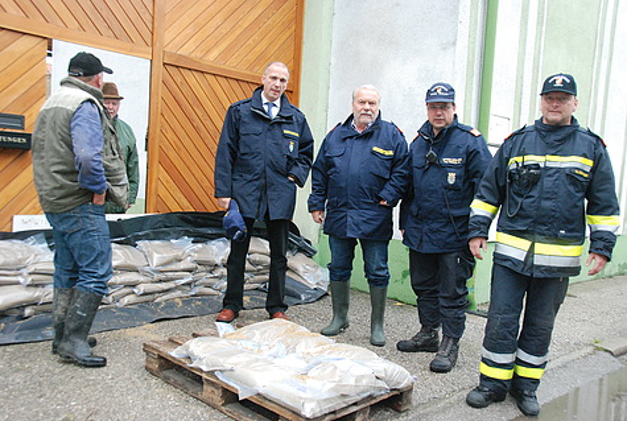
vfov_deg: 40.2
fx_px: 576
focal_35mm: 33
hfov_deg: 57.1
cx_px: 314
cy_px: 210
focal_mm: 22
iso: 1250
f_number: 6.3
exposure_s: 1/160
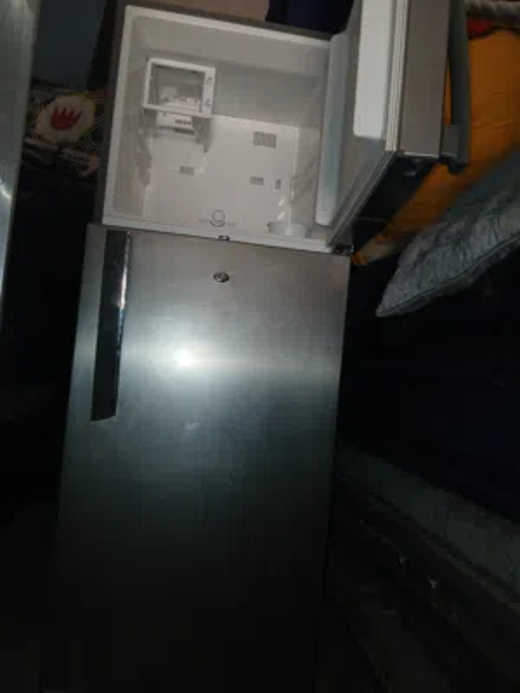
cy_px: 346
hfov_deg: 53.1
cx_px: 260
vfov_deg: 67.3
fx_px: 521
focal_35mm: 26
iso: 125
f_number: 1.8
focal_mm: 3.98
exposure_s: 1/50
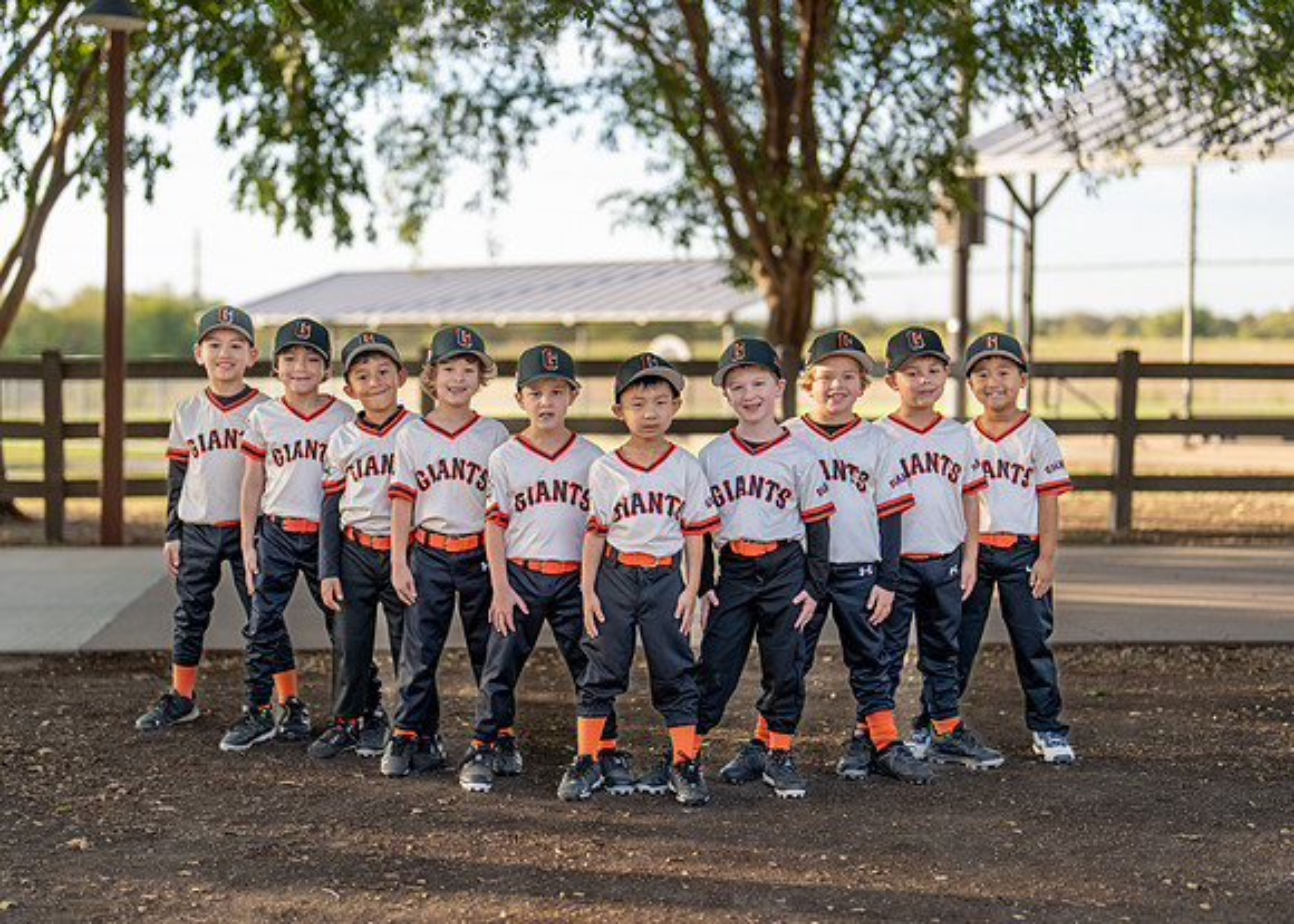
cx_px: 585
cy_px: 476
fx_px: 2230
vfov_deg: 23.4
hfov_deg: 32.3
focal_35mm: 61
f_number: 1.2
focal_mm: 50
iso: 100
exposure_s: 1/1000
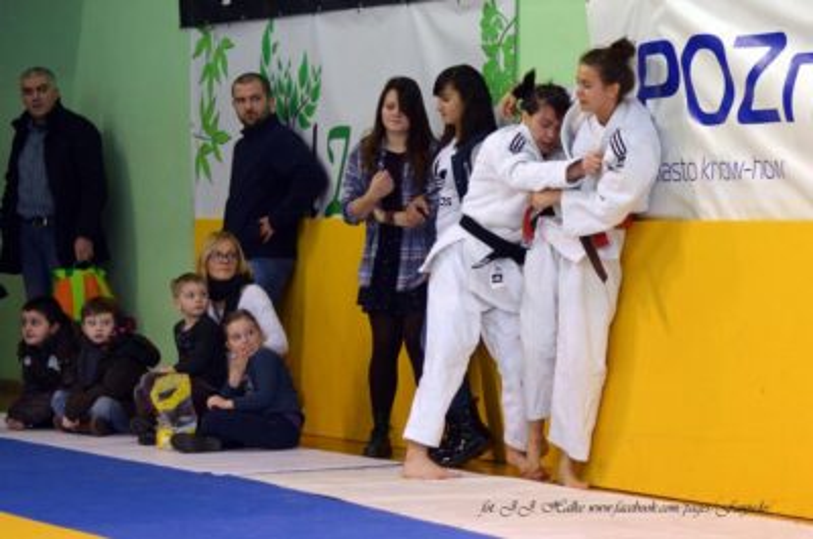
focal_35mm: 75
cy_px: 270
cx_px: 406
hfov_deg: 27.0
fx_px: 1690
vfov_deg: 18.1
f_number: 2.2
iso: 800
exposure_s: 1/640
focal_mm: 50
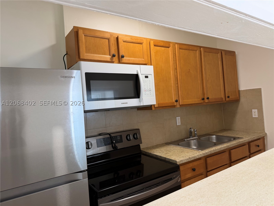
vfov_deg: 56.8
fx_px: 190
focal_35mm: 24
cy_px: 103
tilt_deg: -0.4
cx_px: 137
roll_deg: +3.8
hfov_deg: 71.6
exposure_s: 1/121
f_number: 1.78
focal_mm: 6.76
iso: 125
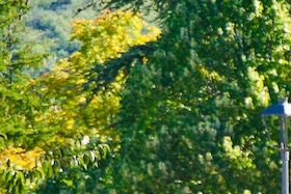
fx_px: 6551
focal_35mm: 810
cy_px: 419
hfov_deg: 2.5
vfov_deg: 1.7
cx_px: 664
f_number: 5.6
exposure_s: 1/400
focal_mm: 115
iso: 200
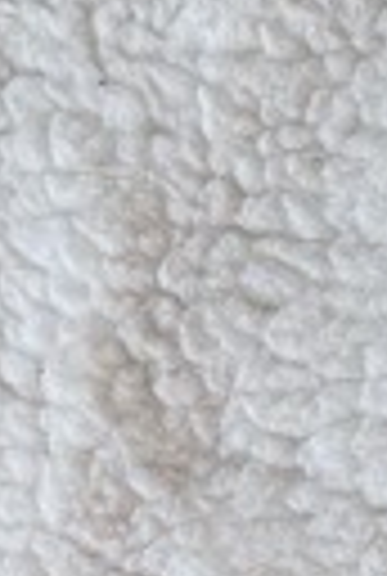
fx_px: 2807
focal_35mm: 175
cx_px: 180
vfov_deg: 11.4
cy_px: 763
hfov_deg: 7.9
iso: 64
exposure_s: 1/185
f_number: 1.78
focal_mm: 6.76
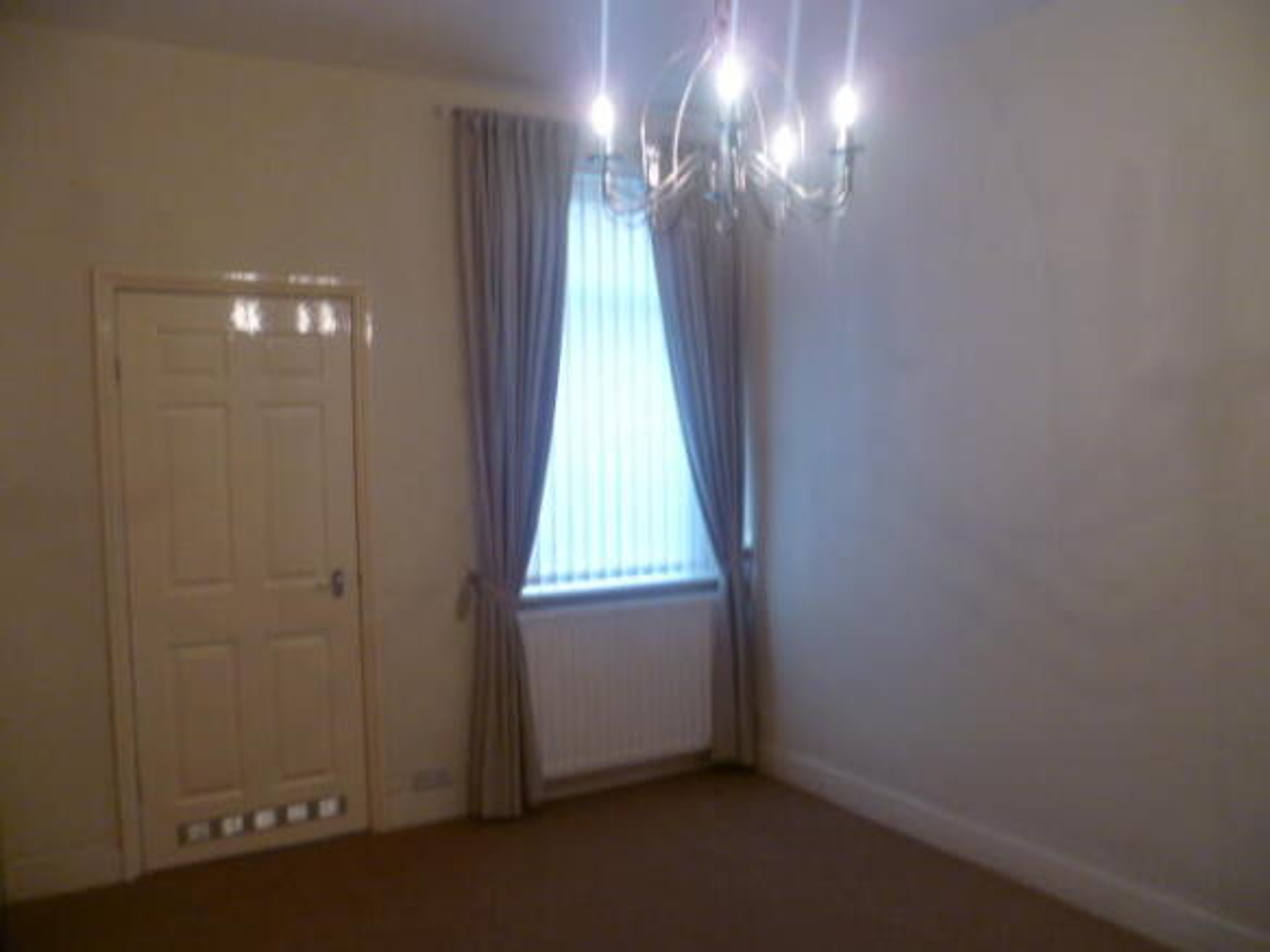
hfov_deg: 63.5
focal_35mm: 28
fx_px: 1027
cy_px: 476
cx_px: 635
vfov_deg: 49.7
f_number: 2.8
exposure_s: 1/30
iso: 160
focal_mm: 5
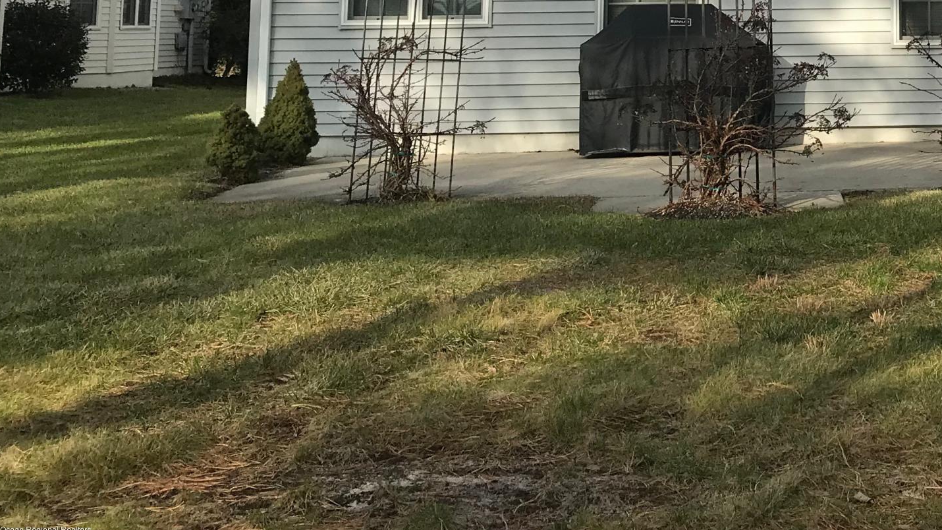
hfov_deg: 30.7
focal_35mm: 64
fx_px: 1598
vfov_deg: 17.6
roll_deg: +2.1
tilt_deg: +7.3
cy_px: -165
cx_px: 918
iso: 20
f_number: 1.8
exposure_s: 1/1773
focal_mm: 3.99
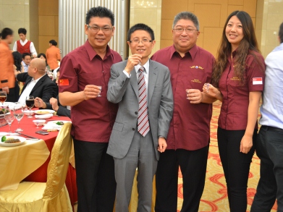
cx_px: 154
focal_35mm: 43
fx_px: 351
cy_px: 107
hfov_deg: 43.8
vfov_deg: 33.6
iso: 720
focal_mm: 26
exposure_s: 1/15
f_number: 4.2
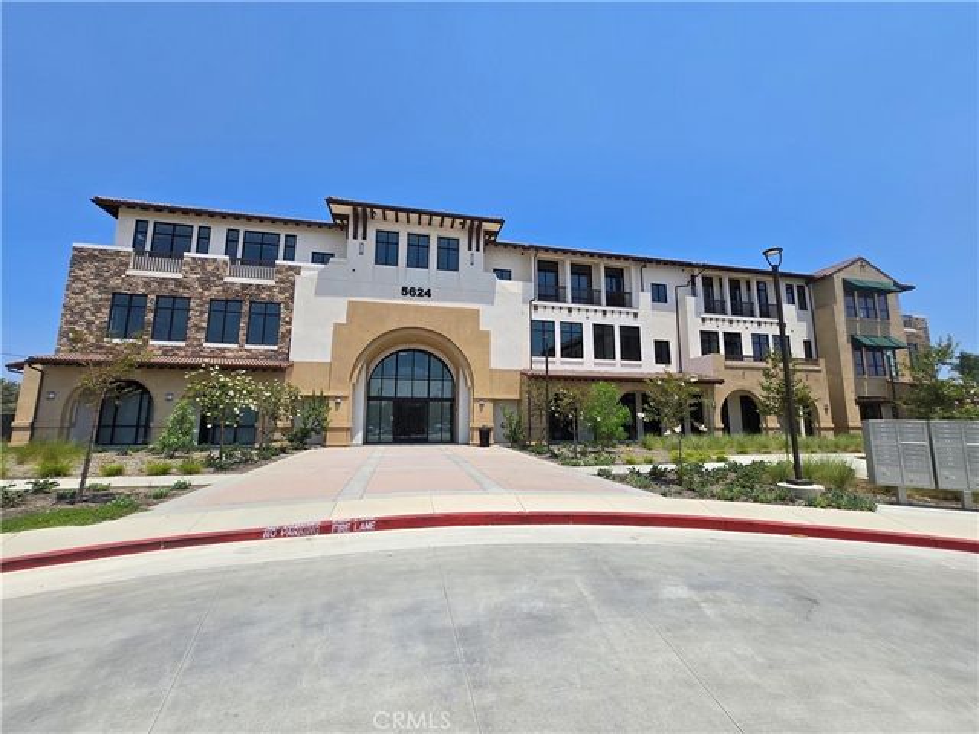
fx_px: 368
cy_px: 367
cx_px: 490
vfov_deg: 89.9
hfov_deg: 106.2
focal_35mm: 13
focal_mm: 1.7
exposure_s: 1/1859
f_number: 2.2
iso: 25
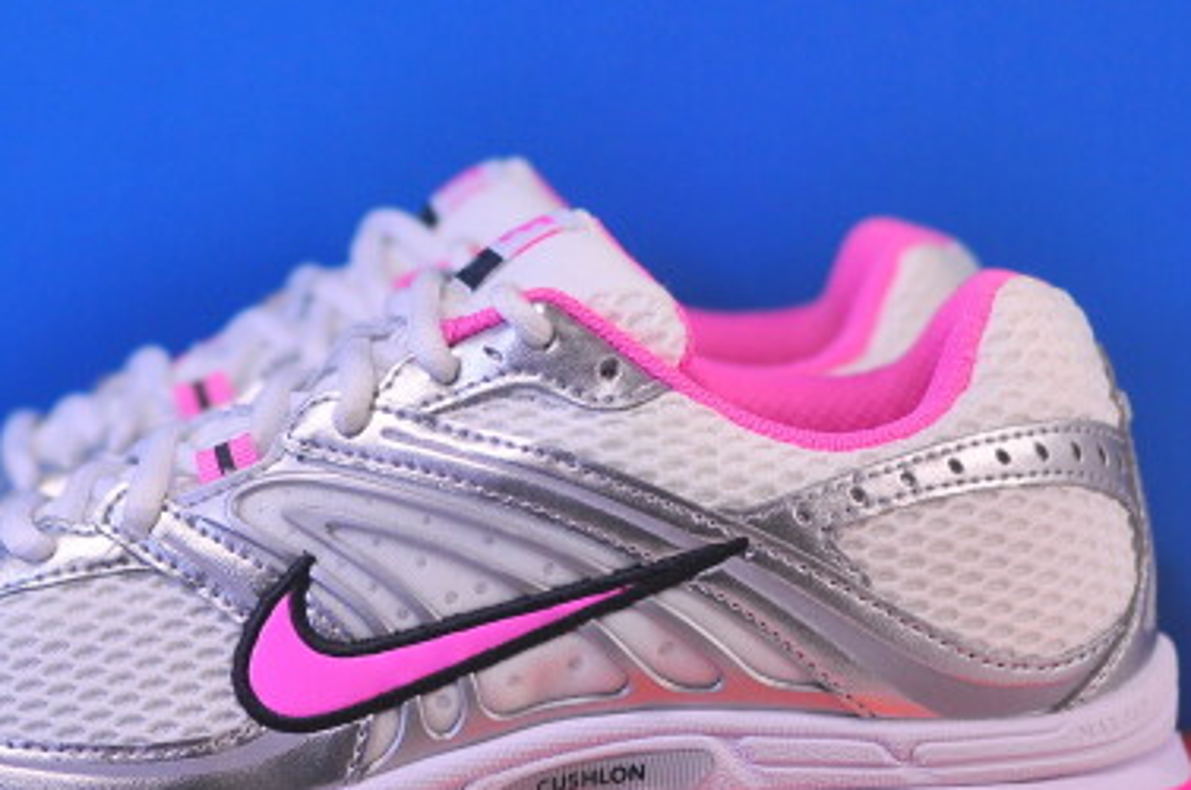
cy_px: 292
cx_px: 401
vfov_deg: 8.6
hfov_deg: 12.9
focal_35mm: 159
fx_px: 5251
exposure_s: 1/320
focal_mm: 50
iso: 250
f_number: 2.8
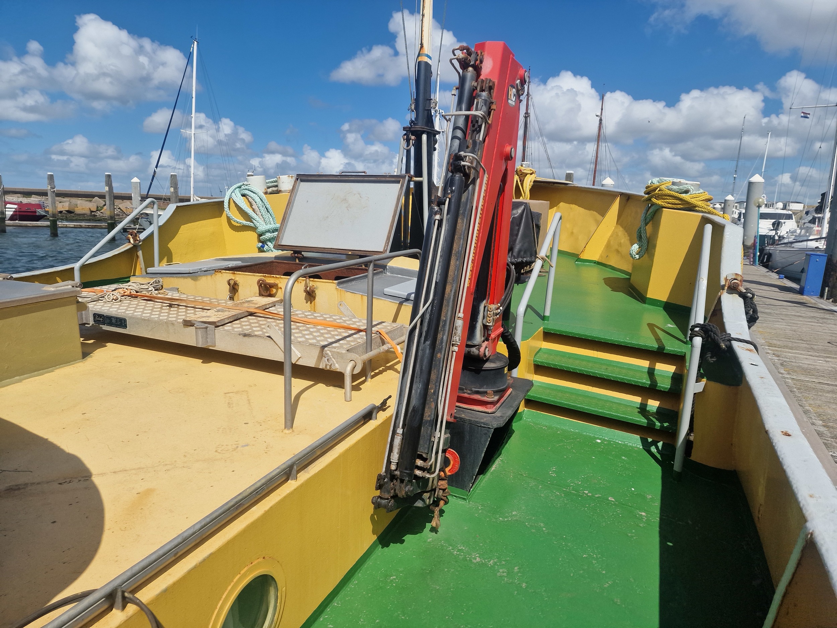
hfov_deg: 73.9
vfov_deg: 58.9
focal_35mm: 23
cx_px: 418
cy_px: 314
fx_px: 556
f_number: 1.8
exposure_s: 1/2536
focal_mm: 6.4
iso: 50
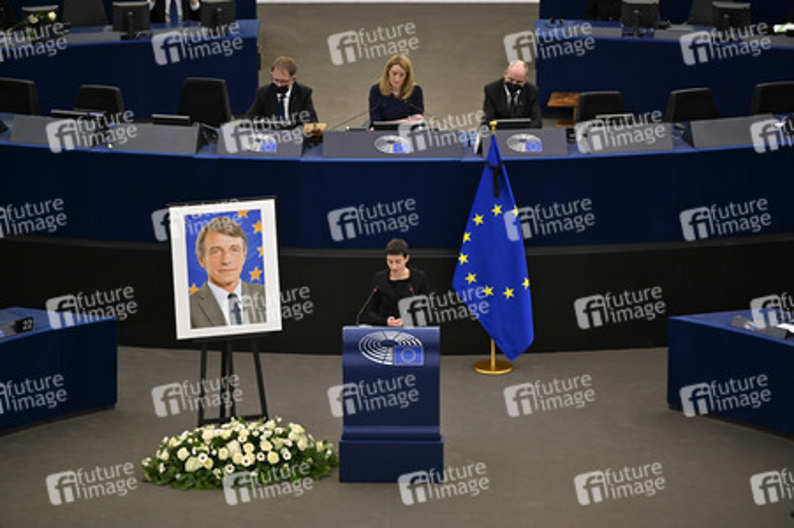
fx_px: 4408
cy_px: 264
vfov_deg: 6.9
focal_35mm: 200
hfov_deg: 10.3
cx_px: 397
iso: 800
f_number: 2.8
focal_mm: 200
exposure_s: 1/400
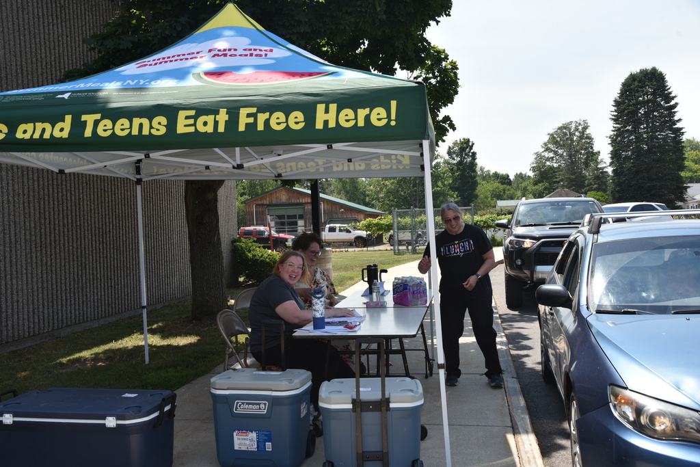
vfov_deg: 38.9
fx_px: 661
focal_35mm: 34
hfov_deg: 55.8
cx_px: 350
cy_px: 234
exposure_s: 1/250
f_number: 8
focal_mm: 34
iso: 200
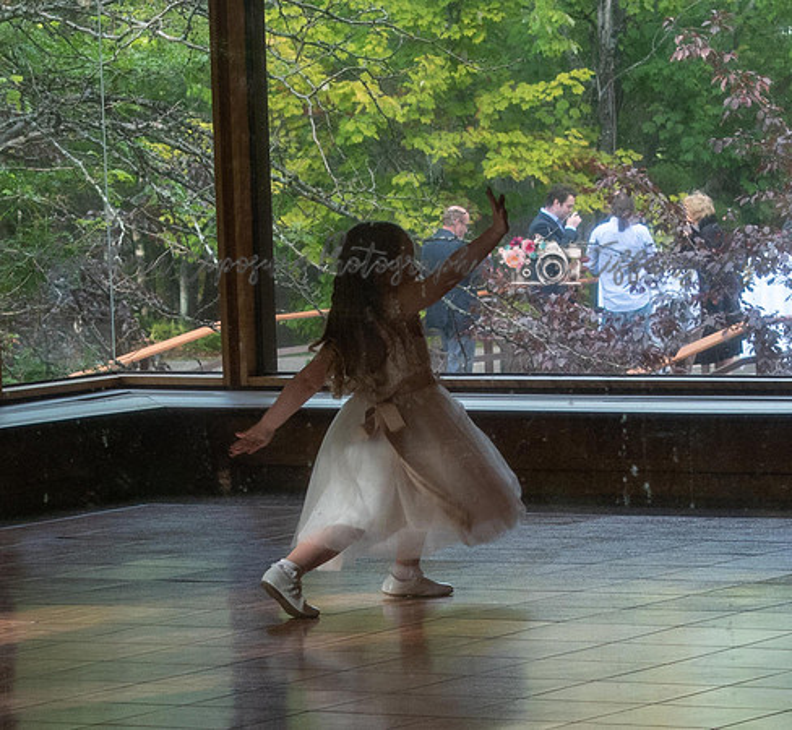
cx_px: 460
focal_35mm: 228
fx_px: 5667
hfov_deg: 8.0
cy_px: 566
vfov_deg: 7.4
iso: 400
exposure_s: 1/125
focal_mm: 55
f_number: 5.6
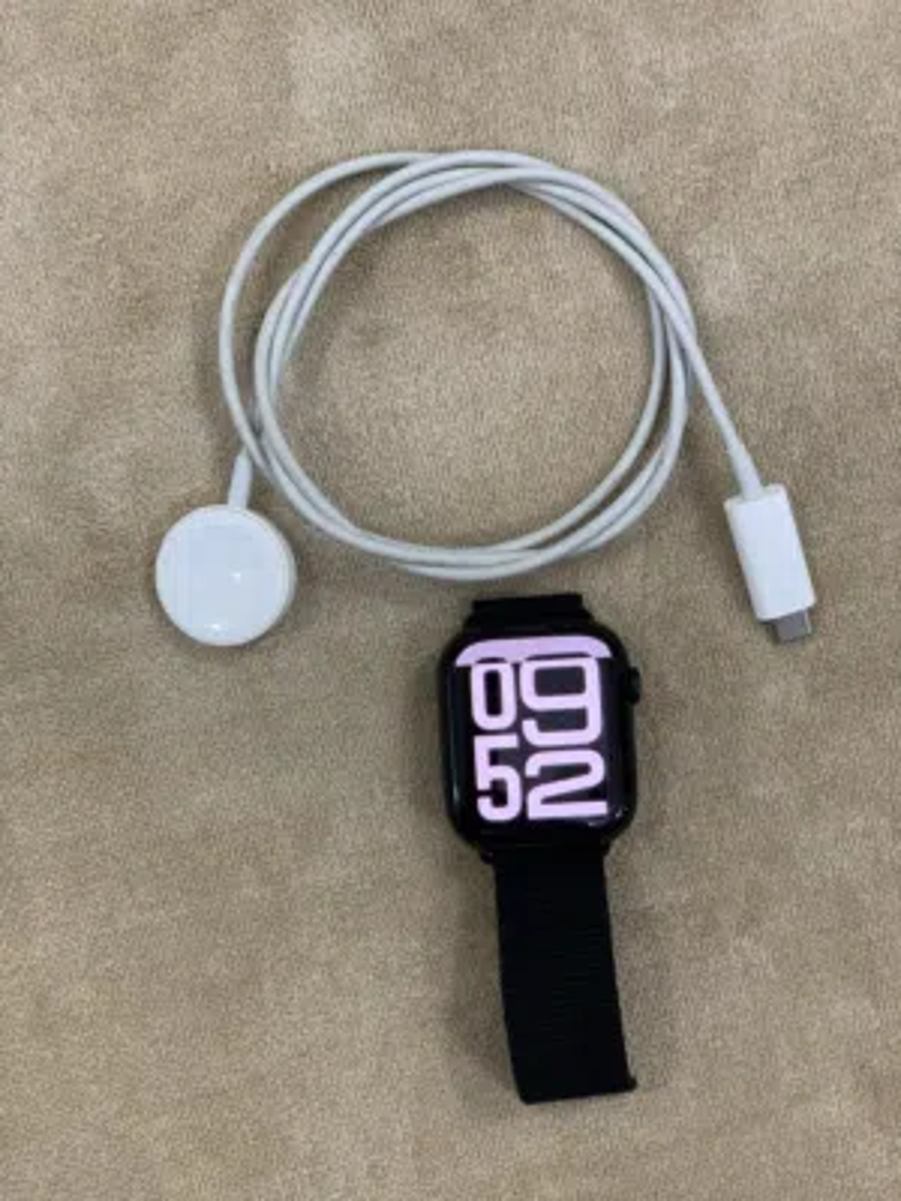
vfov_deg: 36.8
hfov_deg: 28.0
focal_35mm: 52
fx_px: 1805
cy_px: 600
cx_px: 450
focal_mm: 6
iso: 200
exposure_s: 1/50
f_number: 2.4
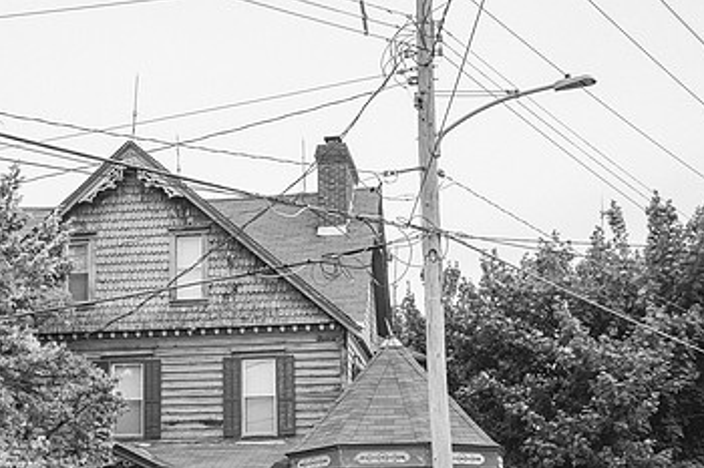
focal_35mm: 68
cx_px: 189
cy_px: 385
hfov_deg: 29.3
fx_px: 1329
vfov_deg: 19.8
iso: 80
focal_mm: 41
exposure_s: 1/125
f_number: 5.6
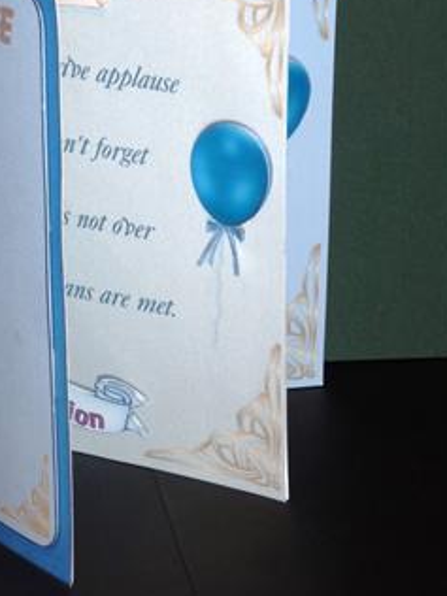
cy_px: 183
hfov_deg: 10.1
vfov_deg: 13.5
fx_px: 2514
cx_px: 117
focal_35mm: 146
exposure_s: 1/40
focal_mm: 15.8
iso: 100
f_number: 4.3
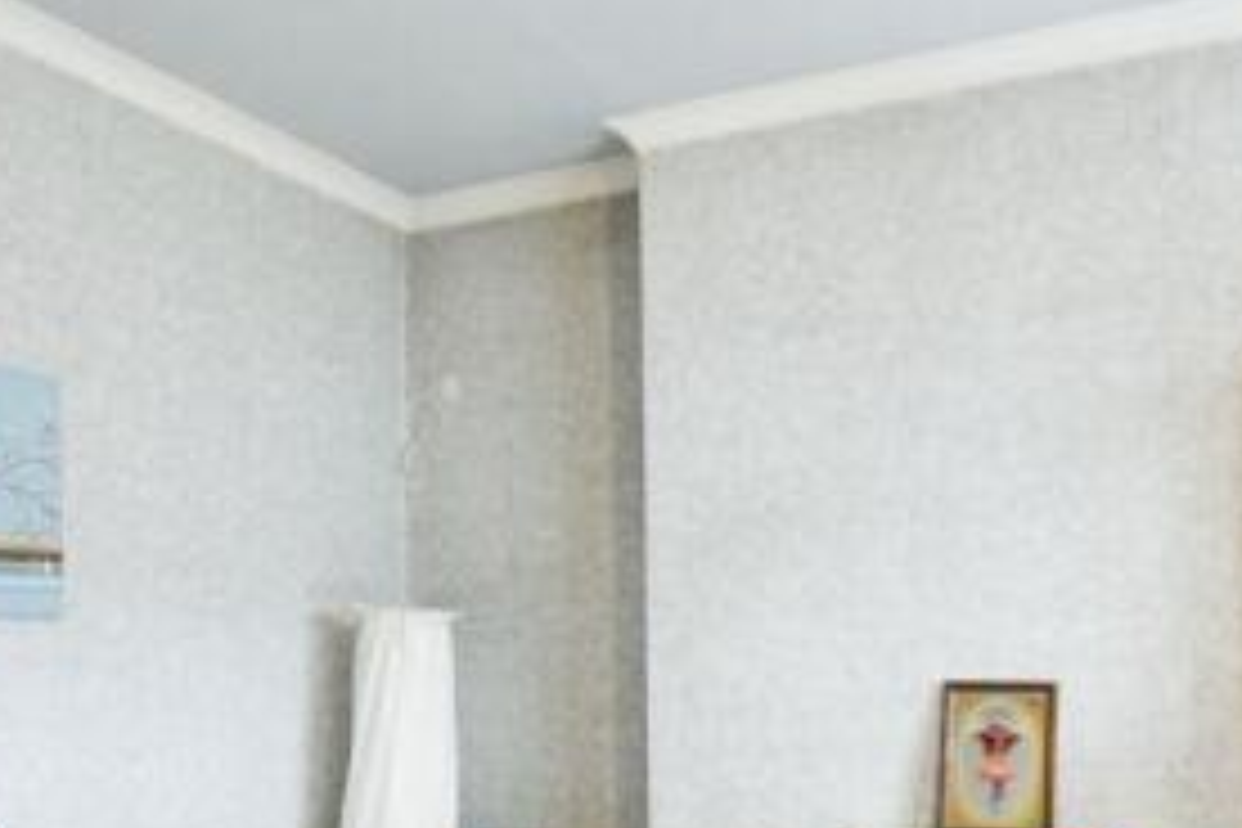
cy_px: 722
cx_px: 475
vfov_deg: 33.5
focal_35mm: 38
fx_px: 1311
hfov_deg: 50.2
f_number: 7.1
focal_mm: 16
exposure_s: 1/20
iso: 2000
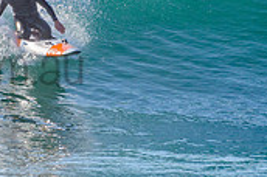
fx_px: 15346
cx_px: 21
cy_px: 29
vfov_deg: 0.7
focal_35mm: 2073
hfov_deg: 1.0
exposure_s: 1/2000
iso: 200
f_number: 5.6
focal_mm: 500
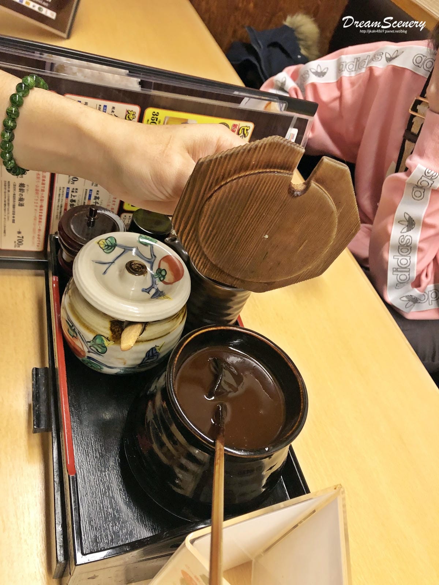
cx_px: 220
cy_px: 292
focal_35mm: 28
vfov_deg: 63.4
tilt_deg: -44.1
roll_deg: -26.3
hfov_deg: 49.7
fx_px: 473
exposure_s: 1/15
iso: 64
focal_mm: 3.99
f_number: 1.8
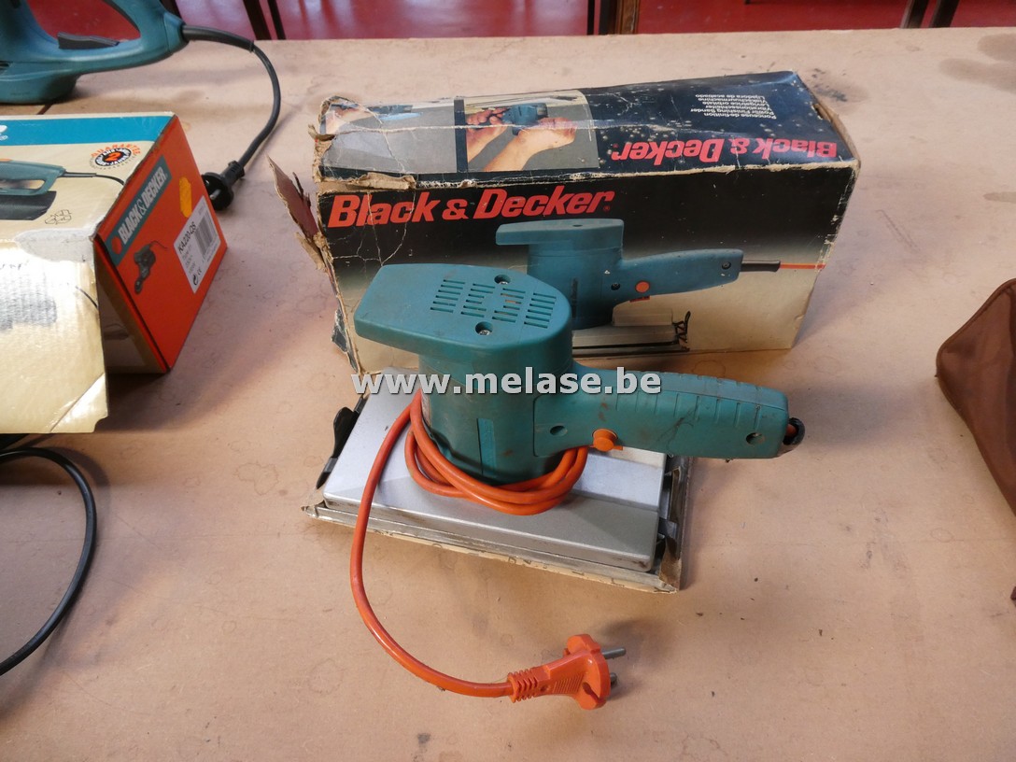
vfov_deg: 56.8
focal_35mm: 24
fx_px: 704
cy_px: 381
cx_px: 508
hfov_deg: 71.6
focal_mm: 4.3
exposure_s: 1/125
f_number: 3.3
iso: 250
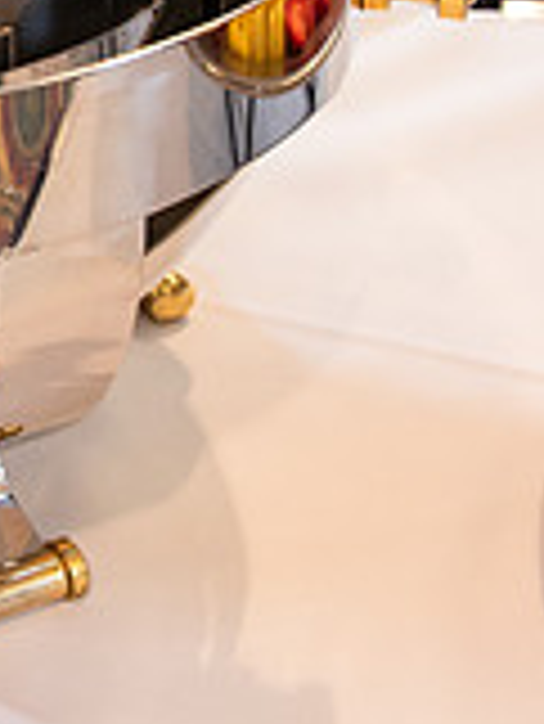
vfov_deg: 21.1
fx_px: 1883
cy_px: 11
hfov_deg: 15.1
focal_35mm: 90
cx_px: -306
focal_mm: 26
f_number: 4.5
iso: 800
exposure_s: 1/100
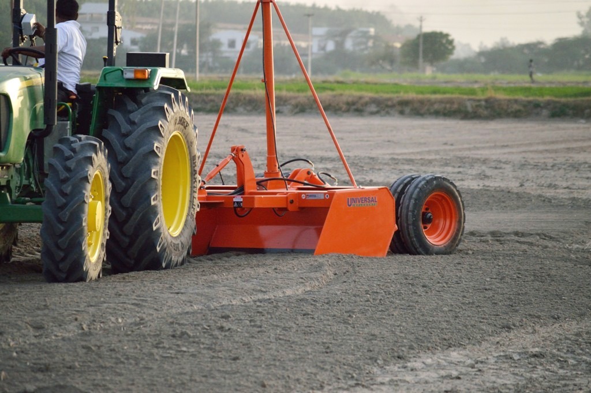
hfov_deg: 9.5
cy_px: 196
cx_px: 296
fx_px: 3568
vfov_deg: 6.3
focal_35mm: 218
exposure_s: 1/1250
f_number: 5
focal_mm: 145
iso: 800
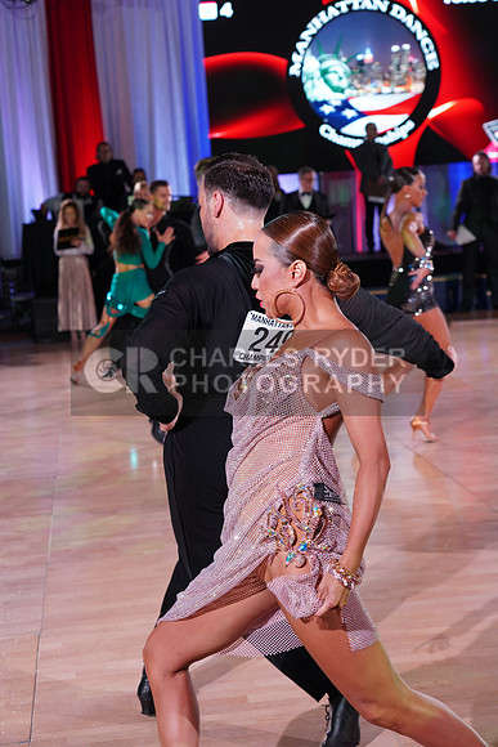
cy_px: 374
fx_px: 1348
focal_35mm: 65
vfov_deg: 31.0
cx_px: 249
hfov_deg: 20.9
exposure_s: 1/160
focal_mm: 65
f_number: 5.6
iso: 1600
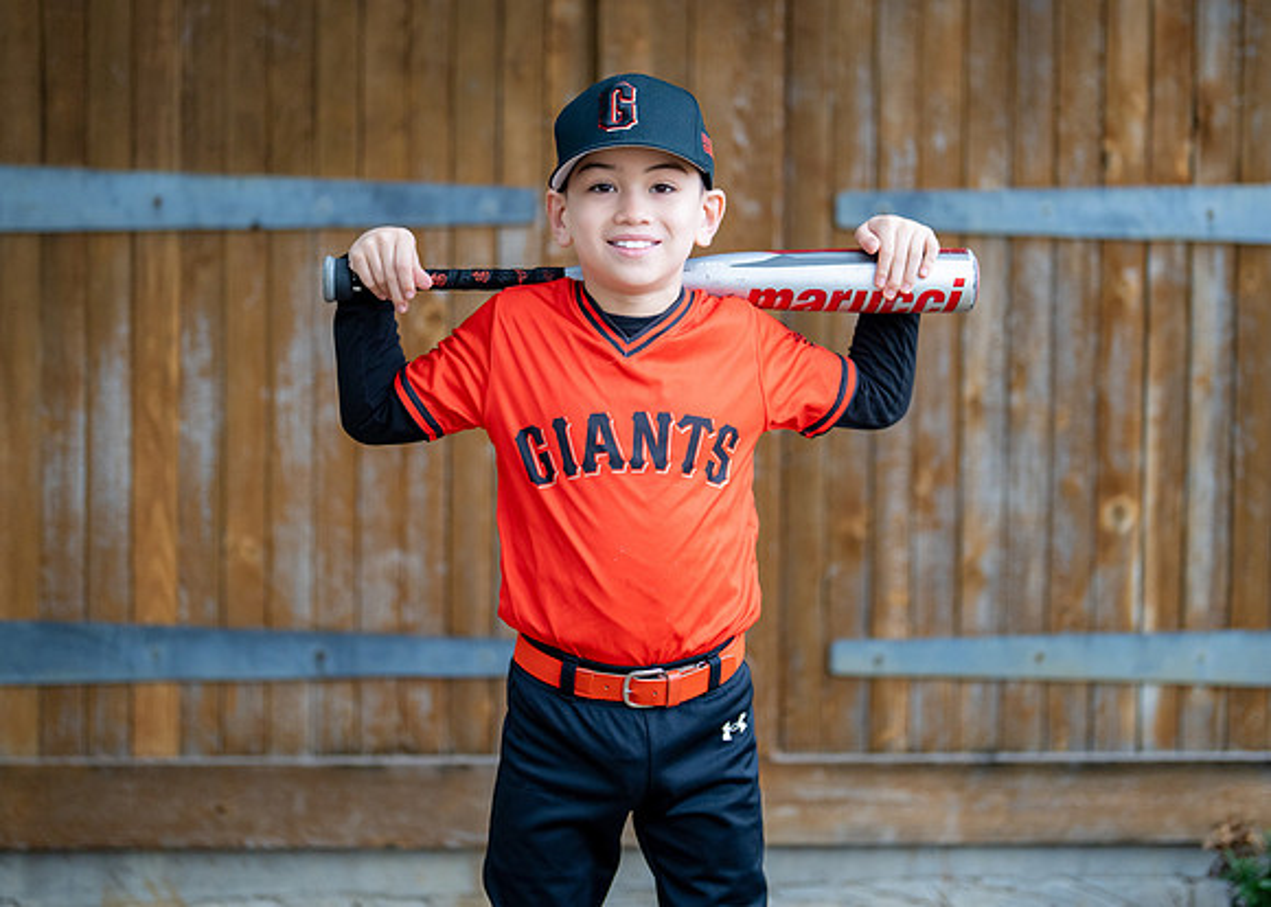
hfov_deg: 29.0
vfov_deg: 20.9
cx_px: 663
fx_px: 2459
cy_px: 361
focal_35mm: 68
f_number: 1.2
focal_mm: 50
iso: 500
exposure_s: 1/640
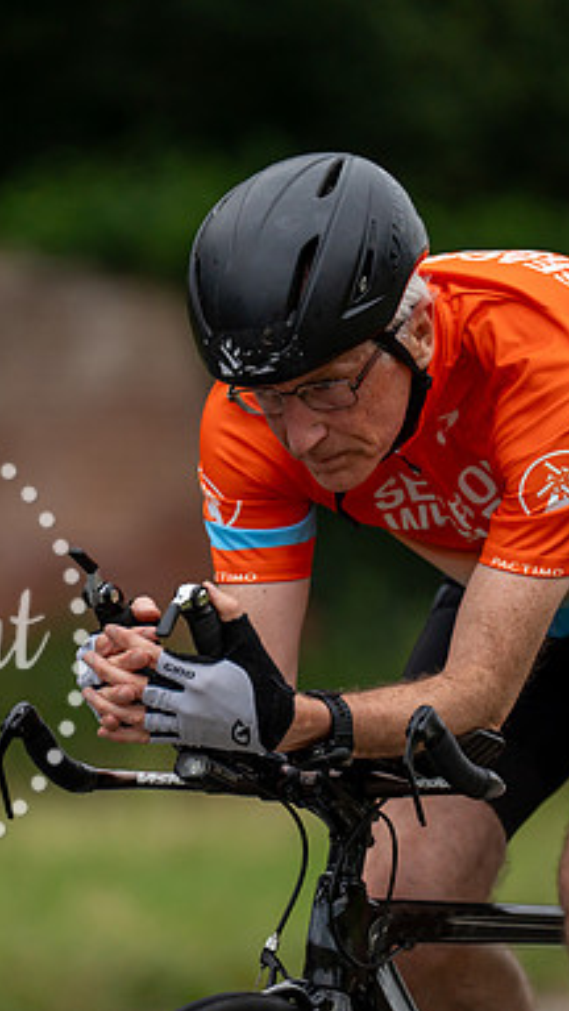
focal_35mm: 285
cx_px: 250
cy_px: 507
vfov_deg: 7.6
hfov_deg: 4.3
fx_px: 7644
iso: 1000
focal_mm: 180
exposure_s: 1/800
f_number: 2.8
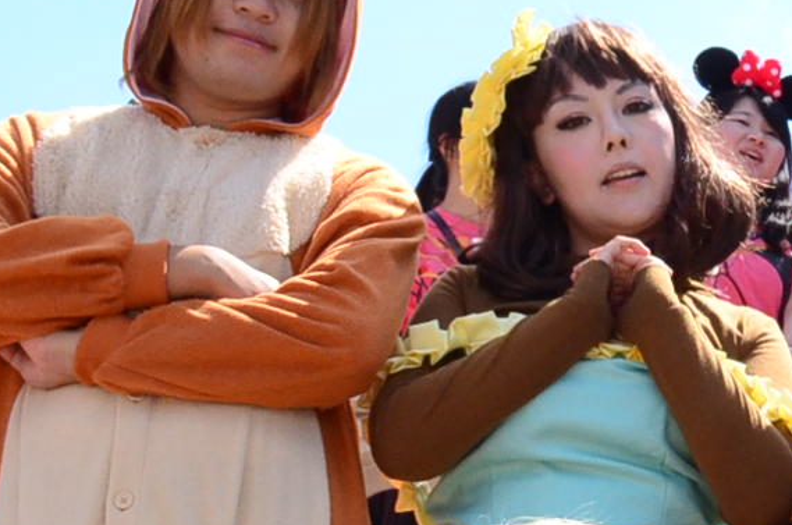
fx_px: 3425
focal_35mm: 156
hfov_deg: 12.2
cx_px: 1391
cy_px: 629
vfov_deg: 8.7
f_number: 7.1
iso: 1250
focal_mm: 24
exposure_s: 1/2000
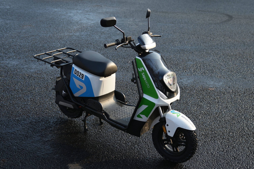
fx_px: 388
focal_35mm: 55
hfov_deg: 36.2
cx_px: 127
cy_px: 84
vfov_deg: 24.6
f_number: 2.8
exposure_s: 1/100
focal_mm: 37.1
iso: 100
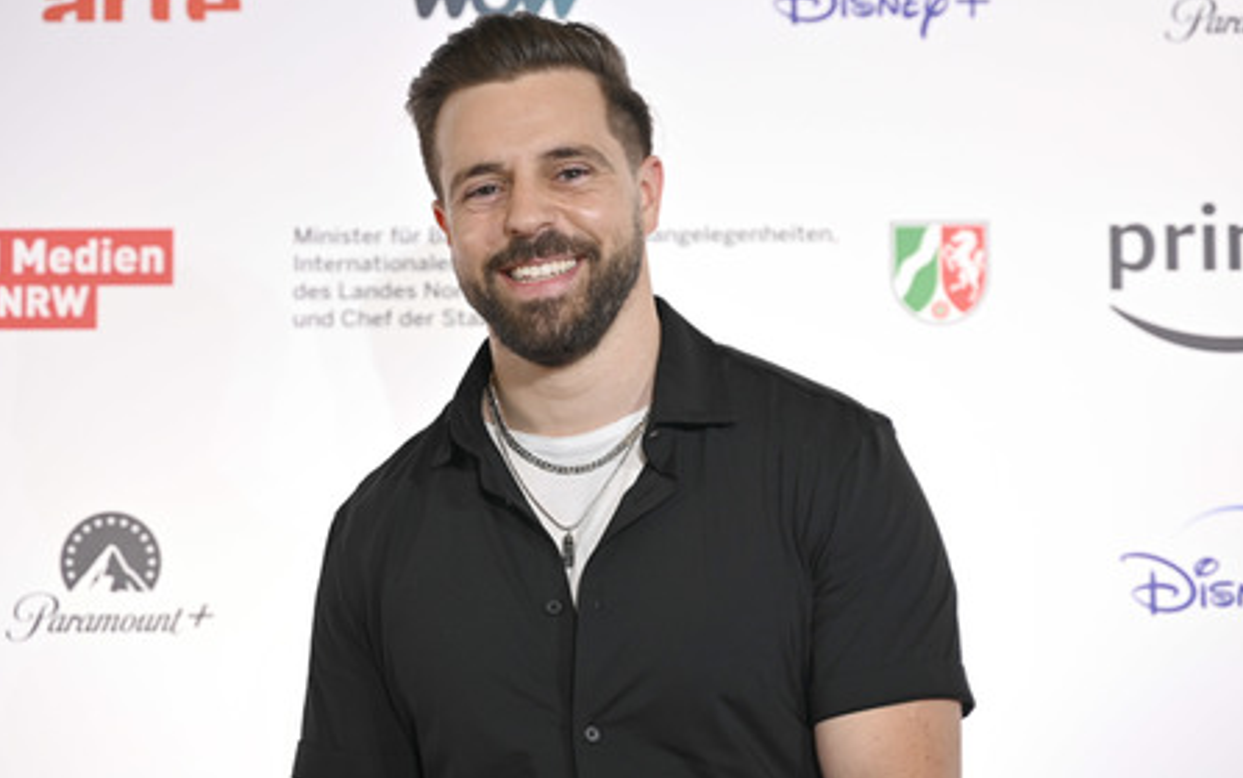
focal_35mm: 77
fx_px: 2610
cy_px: 395
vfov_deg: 17.0
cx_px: 622
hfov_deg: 26.8
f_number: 2.8
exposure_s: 1/320
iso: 500
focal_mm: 75
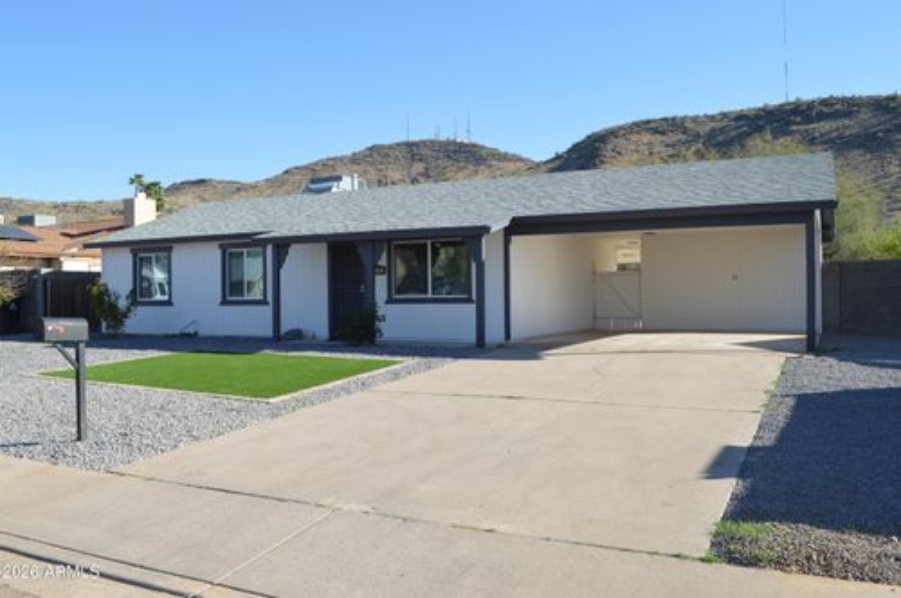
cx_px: 450
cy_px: 299
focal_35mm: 30
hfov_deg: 62.0
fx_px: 750
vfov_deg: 43.5
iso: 100
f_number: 7.1
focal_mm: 20
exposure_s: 1/200
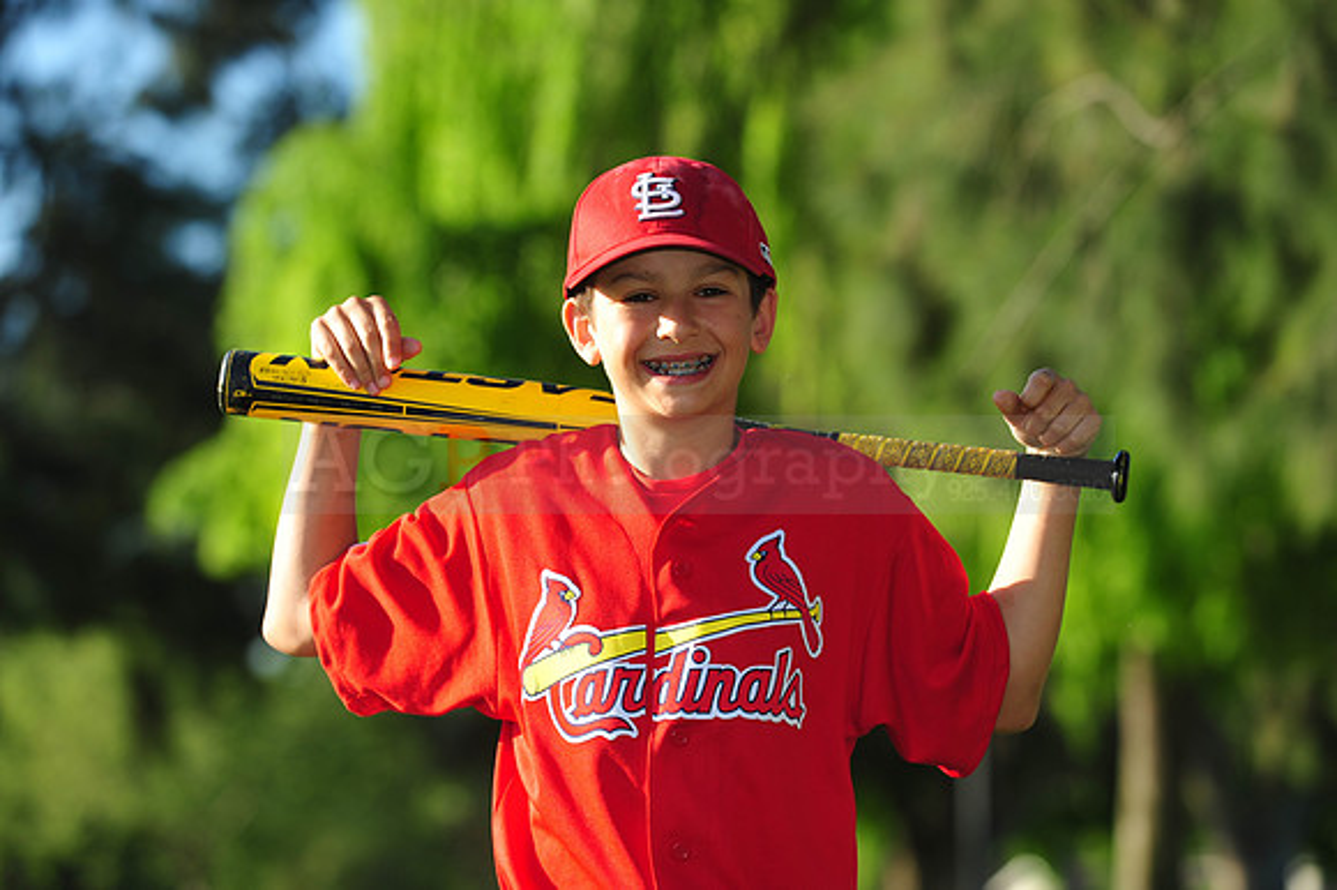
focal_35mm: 145
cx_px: 668
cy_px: 445
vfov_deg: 9.5
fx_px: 5382
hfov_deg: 14.2
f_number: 5
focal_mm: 145
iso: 200
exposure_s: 1/500
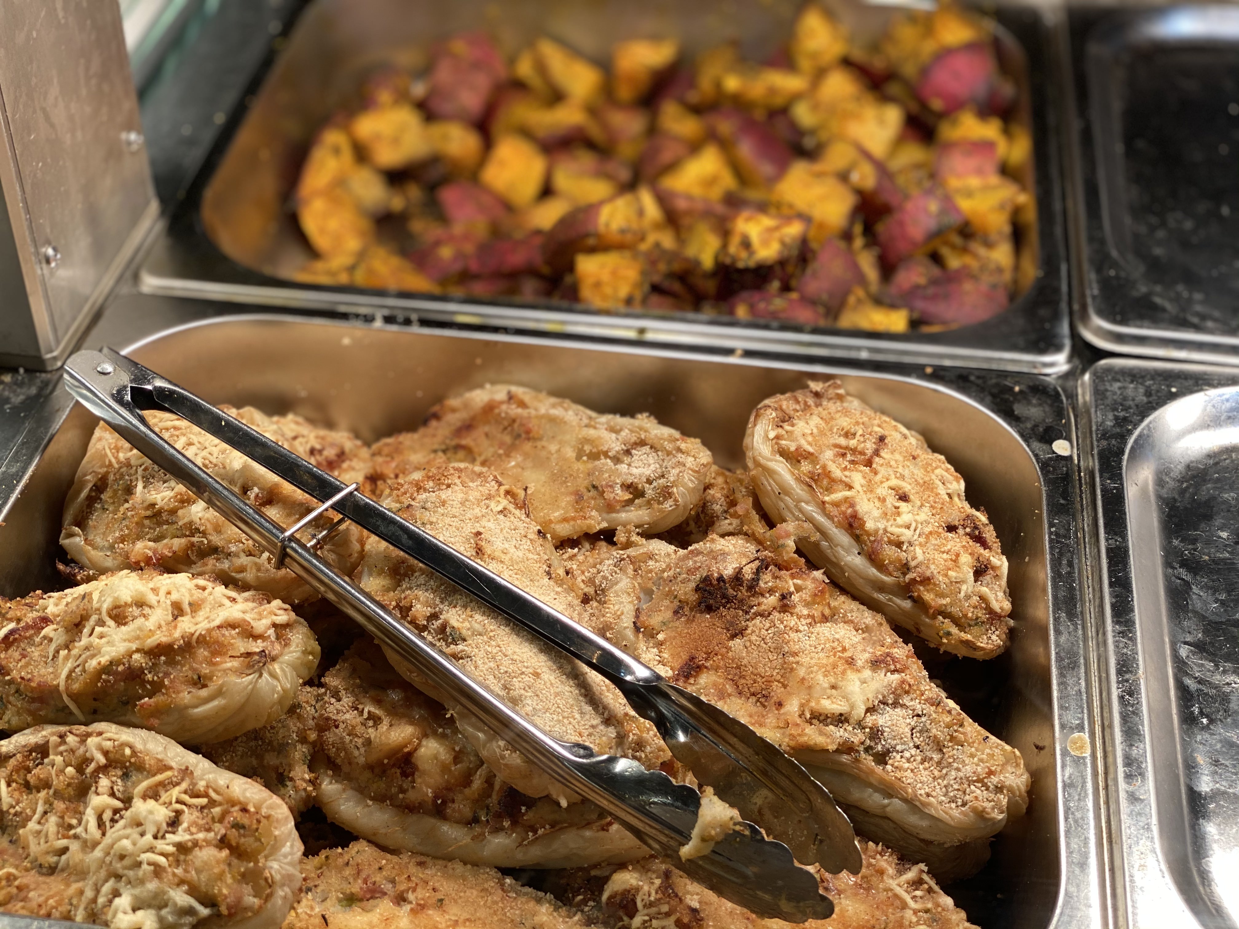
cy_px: 464
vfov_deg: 28.0
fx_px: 1861
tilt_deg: -39.3
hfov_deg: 36.8
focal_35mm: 52
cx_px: 620
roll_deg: +0.0
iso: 25
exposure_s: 1/100
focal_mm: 6
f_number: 2
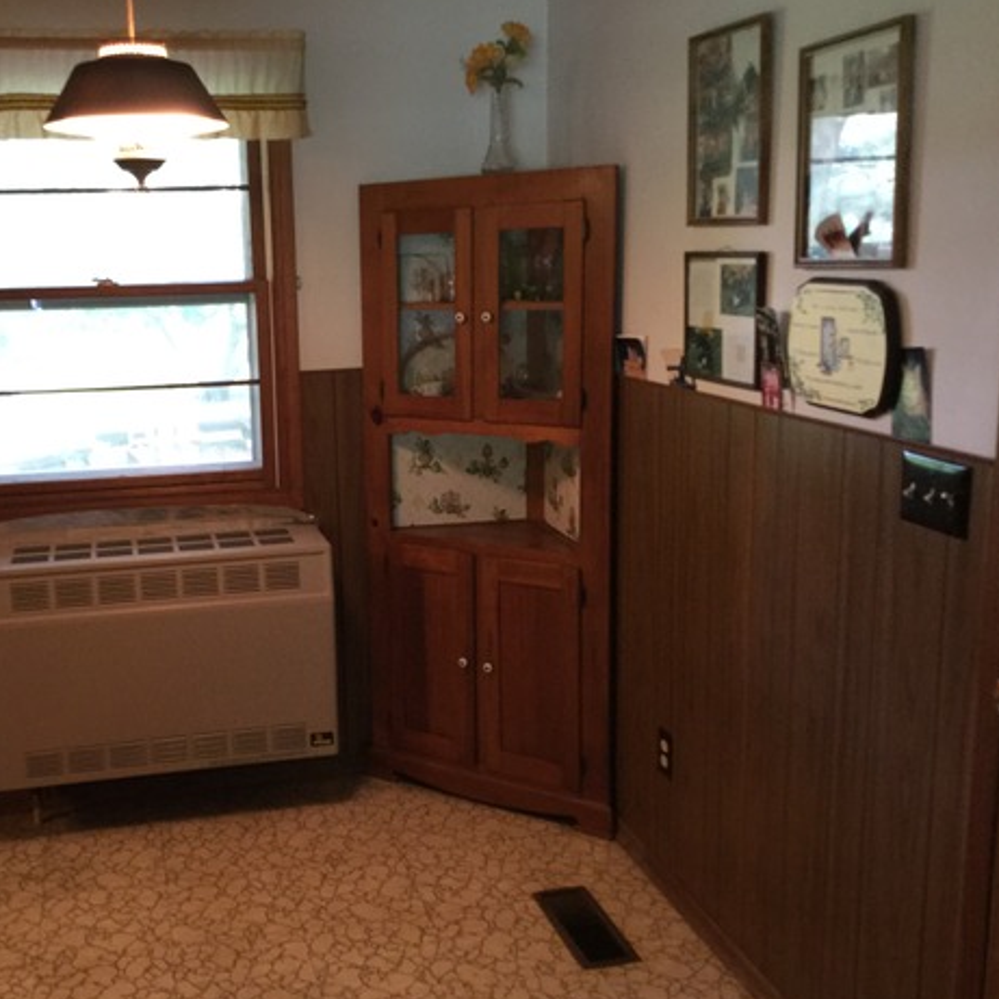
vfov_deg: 43.9
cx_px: 338
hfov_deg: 43.3
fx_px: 1241
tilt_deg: -11.2
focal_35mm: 38
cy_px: 509
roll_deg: +2.0
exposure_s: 1/17
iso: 200
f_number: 2.4
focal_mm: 3.3
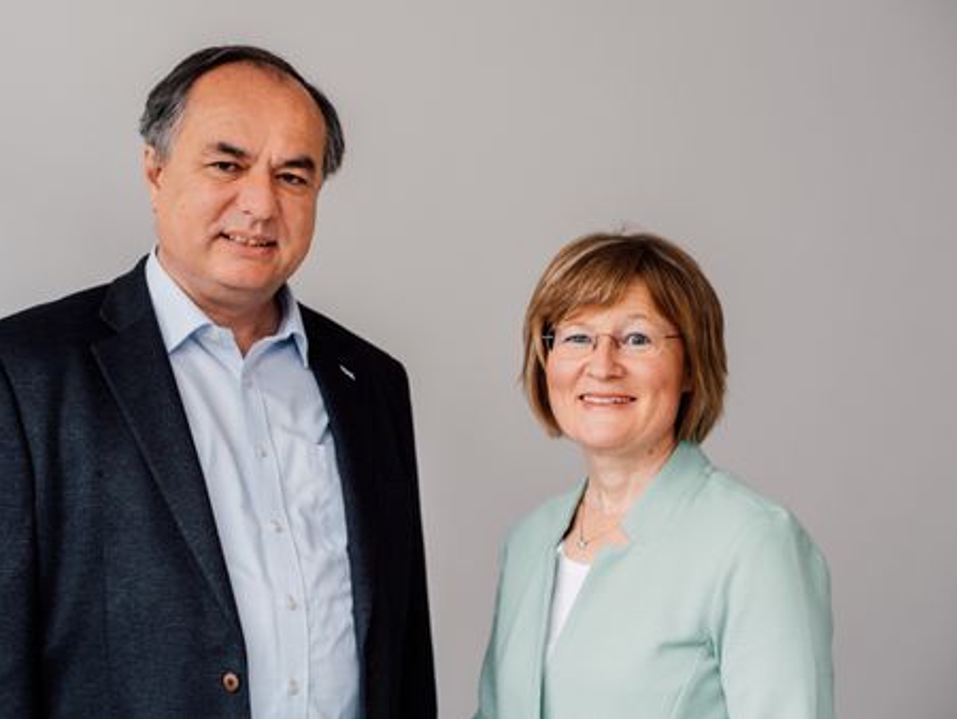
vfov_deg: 18.0
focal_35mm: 82
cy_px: 361
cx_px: 423
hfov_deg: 23.8
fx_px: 2268
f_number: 2
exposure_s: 1/250
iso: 500
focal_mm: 50
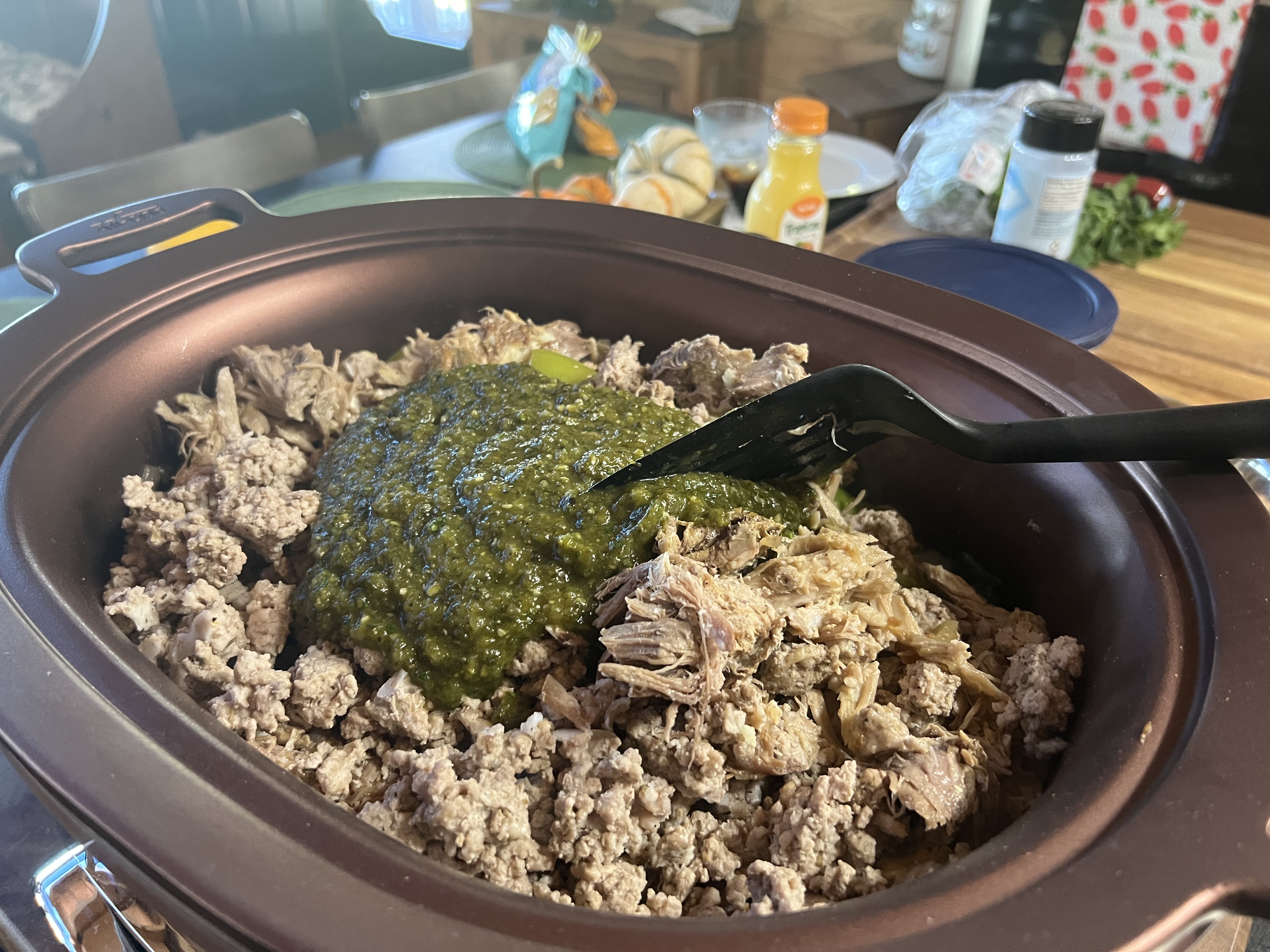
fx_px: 954
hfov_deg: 67.3
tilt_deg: -36.6
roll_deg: -0.6
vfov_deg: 53.1
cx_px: 635
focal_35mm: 26
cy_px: 476
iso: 400
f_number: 1.5
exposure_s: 1/40
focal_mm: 5.7
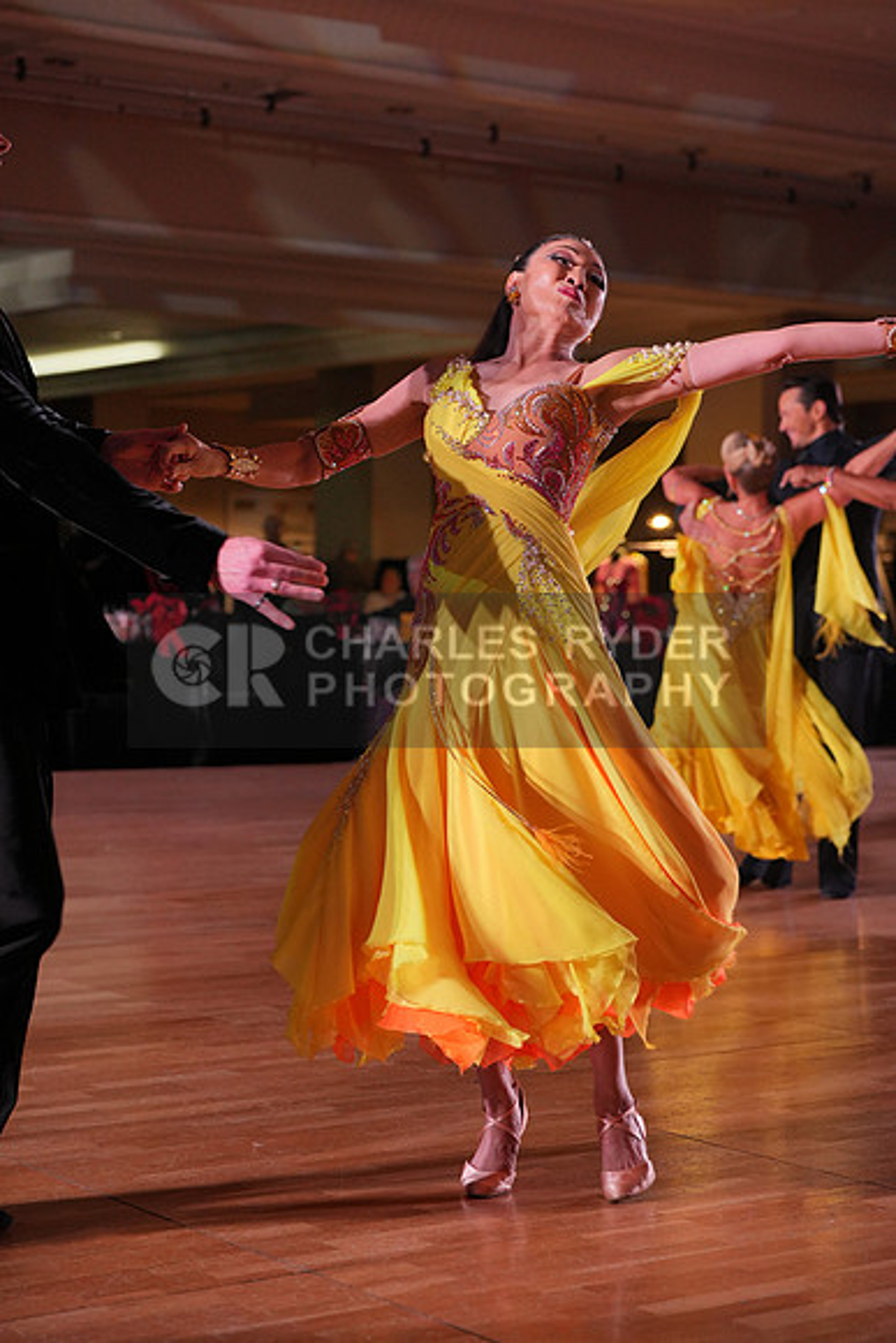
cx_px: 448
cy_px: 672
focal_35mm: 70
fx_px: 2612
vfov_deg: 28.8
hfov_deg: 19.5
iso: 1600
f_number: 4
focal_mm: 70
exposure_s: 1/500
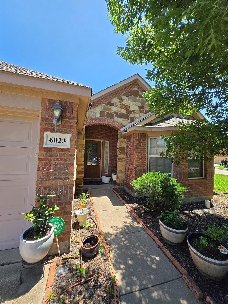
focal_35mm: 13
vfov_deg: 106.2
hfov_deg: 89.9
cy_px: 152
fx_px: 114
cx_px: 114
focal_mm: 1.7
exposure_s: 1/430
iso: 25
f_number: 2.2
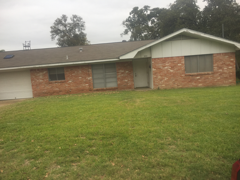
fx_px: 201
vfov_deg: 48.2
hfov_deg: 61.7
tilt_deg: -5.4
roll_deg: +4.2
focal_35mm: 29
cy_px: 90
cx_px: 120
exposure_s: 1/694
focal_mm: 4.15
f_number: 2.2
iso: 32
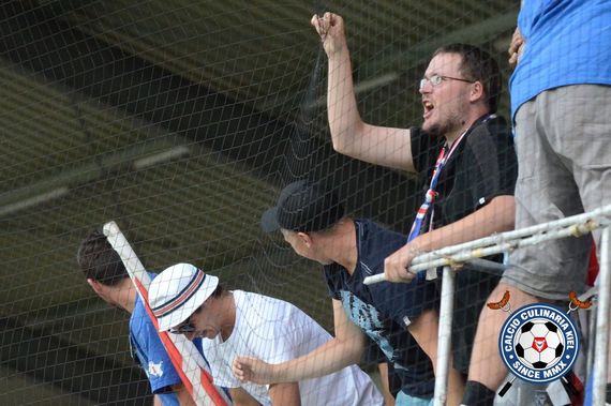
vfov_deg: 10.6
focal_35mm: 129
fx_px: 2187
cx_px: 306
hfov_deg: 15.9
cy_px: 203
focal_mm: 86
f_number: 2.8
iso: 5000
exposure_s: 1/2500
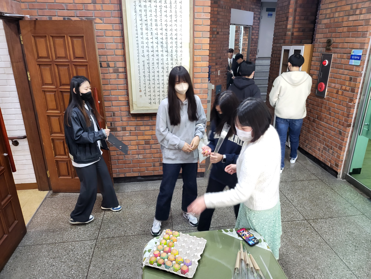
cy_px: 140
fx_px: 257
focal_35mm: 24
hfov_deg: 71.6
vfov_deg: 56.8
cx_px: 186
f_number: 1.8
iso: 250
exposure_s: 1/40
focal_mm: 5
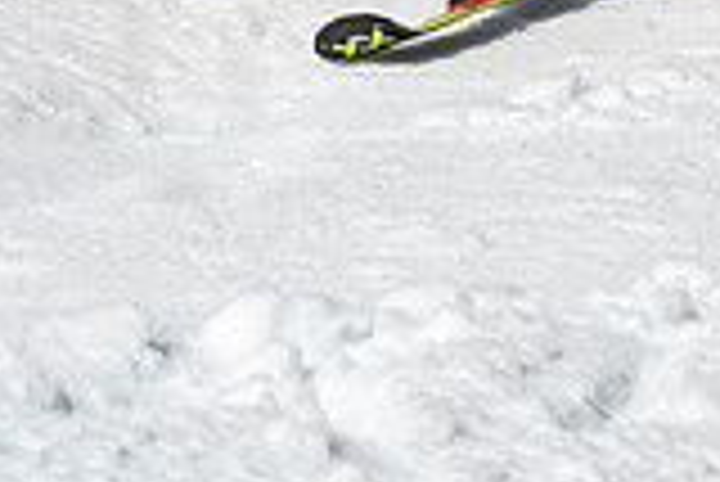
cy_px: -321
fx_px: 62635
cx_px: 461
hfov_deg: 0.7
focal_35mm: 3129
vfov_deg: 0.4
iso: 200
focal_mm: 400
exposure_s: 1/2000
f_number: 8
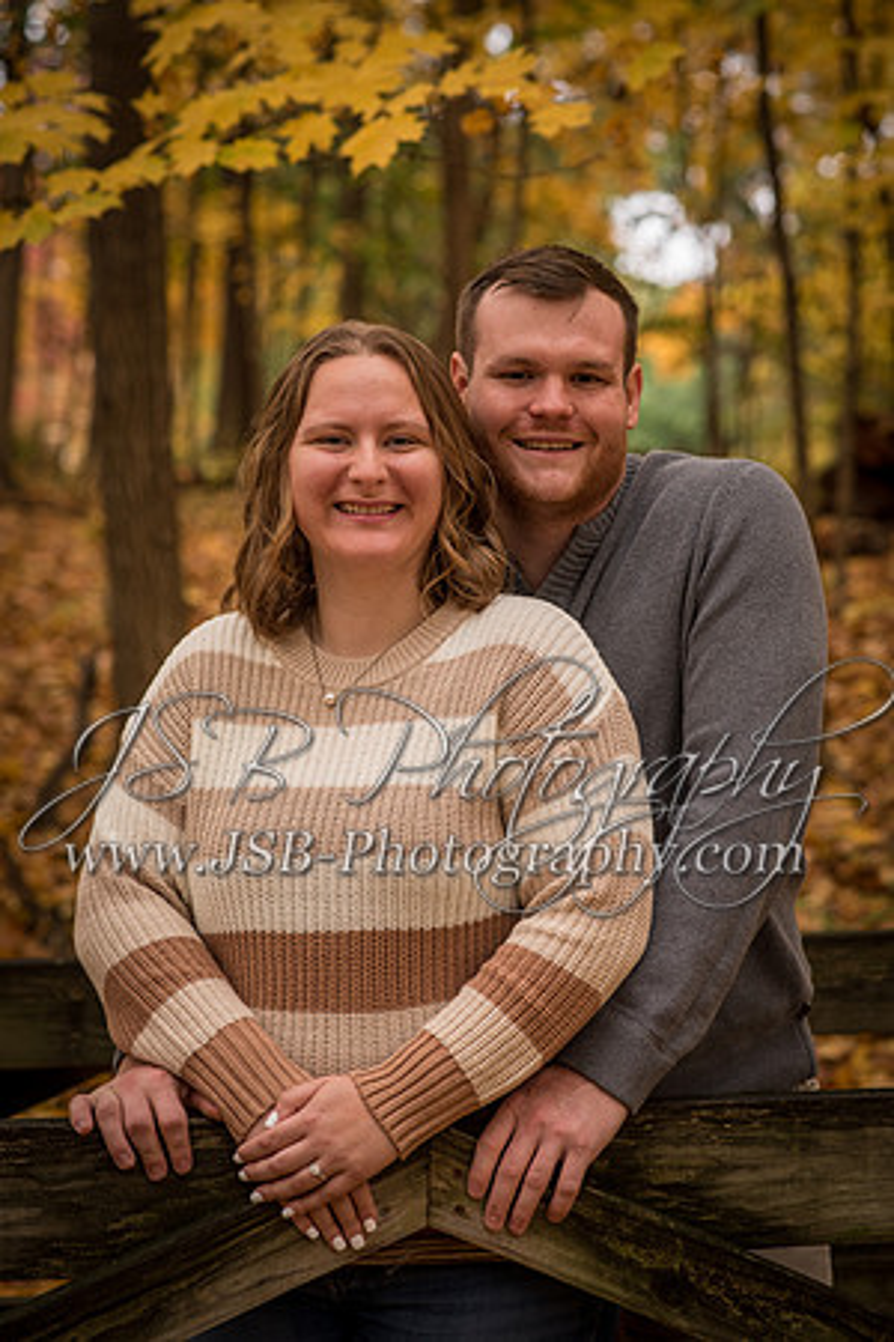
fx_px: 3166
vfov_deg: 23.9
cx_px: 447
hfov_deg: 16.1
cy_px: 671
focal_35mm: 85
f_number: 4
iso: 400
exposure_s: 1/250
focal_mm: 85
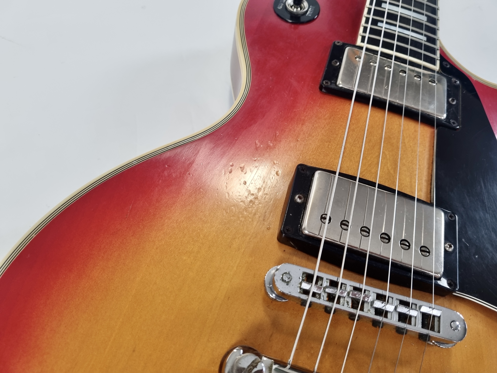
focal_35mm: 26
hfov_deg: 67.3
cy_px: 186
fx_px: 373
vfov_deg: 53.1
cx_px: 248
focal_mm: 5.4
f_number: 1.8
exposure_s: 1/100
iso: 160
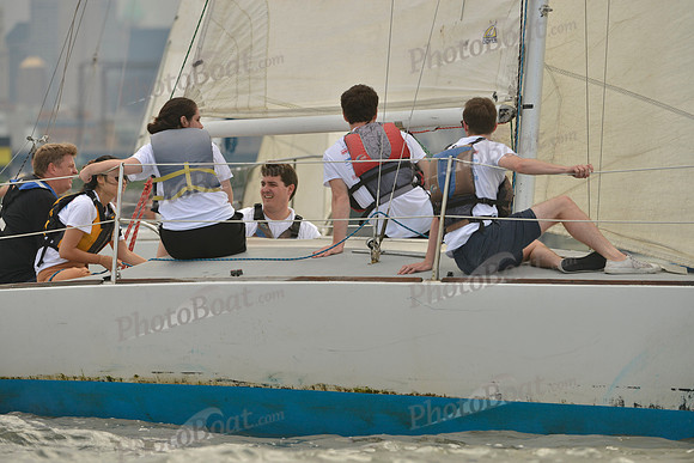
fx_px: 5784
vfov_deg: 4.6
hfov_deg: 6.9
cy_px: 232
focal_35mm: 300
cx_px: 347
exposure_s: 1/1250
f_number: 7.1
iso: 400
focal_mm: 300
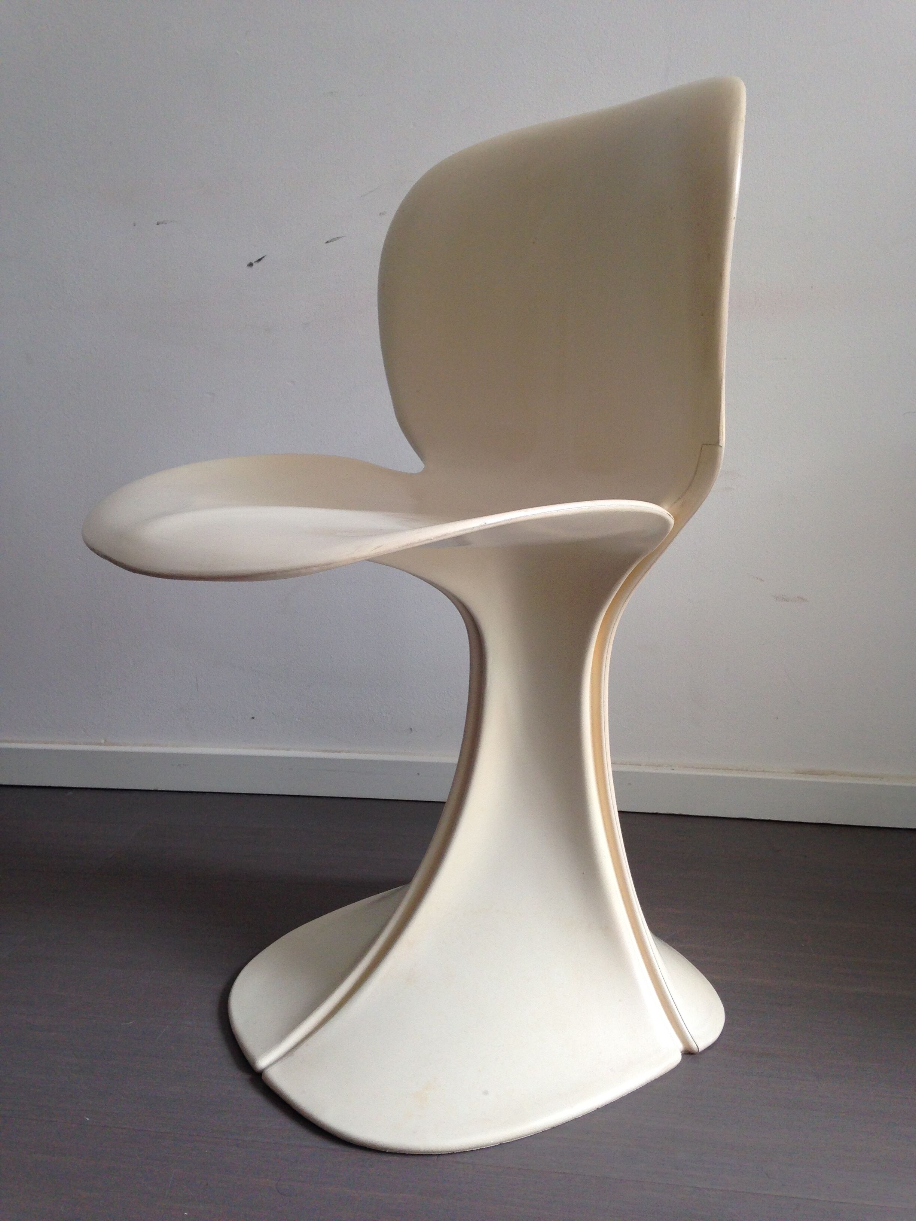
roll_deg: +1.1
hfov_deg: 42.9
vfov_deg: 55.4
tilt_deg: -14.9
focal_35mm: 33
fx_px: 1164
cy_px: 610
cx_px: 458
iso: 80
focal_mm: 4.12
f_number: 2.4
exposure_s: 1/120
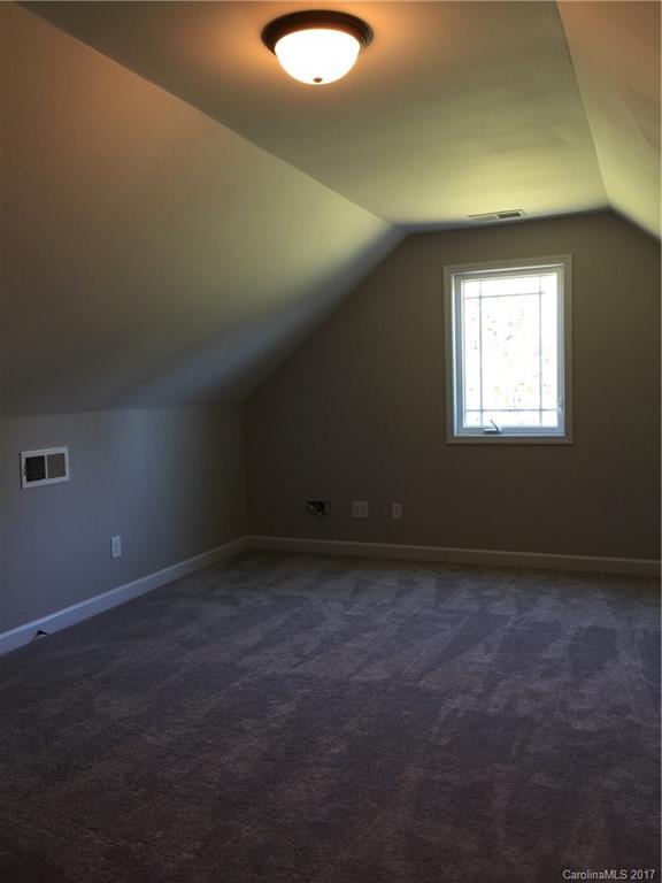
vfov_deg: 61.7
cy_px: 442
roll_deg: +1.3
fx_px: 739
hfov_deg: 48.2
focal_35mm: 29
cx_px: 331
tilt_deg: -3.9
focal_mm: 4.15
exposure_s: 1/15
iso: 32
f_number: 2.2
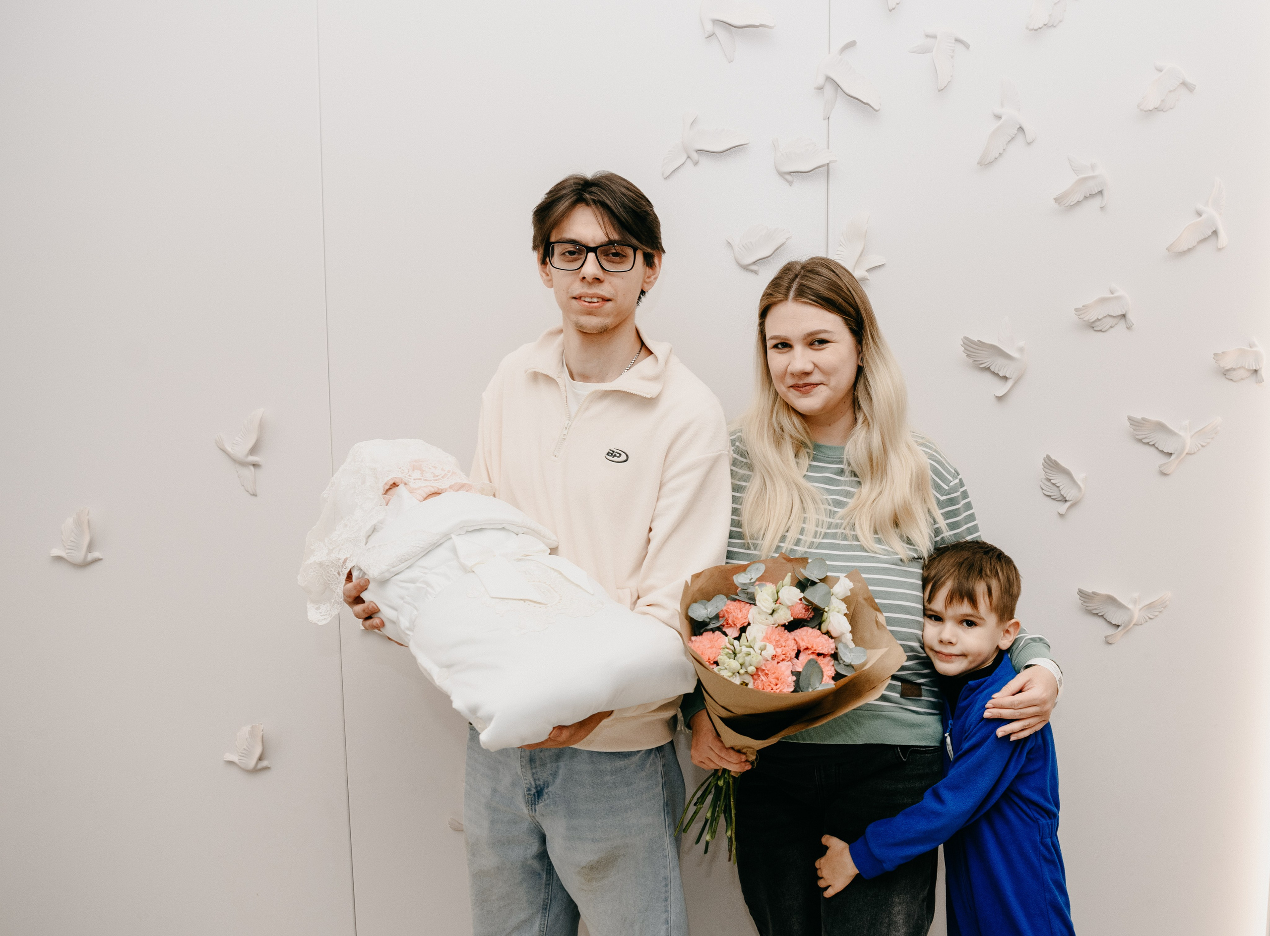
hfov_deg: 49.2
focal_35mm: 37
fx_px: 1353
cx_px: 874
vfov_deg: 38.1
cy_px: 527
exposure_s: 1/160
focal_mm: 26
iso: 320
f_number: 4.5
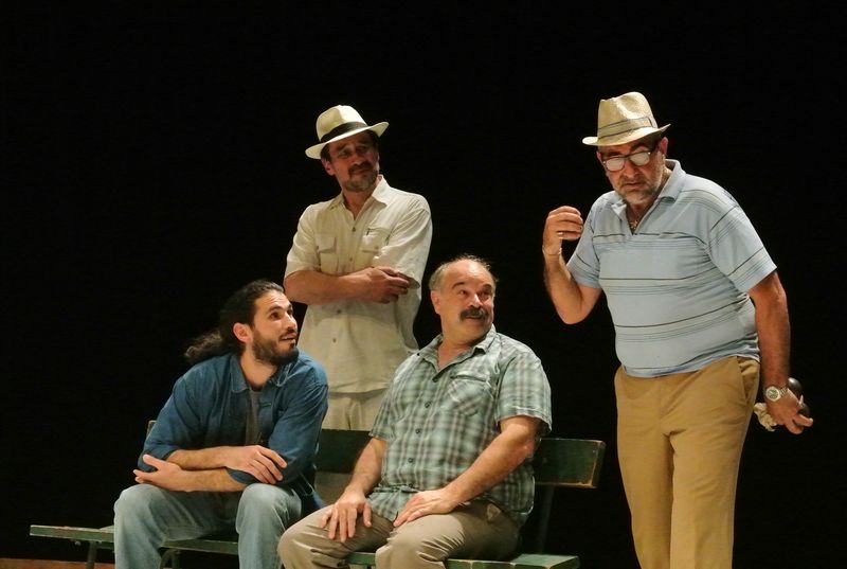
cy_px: 284
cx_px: 424
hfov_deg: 16.6
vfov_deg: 11.2
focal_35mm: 123
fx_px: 2900
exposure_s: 1/400
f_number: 7.1
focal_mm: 45.9
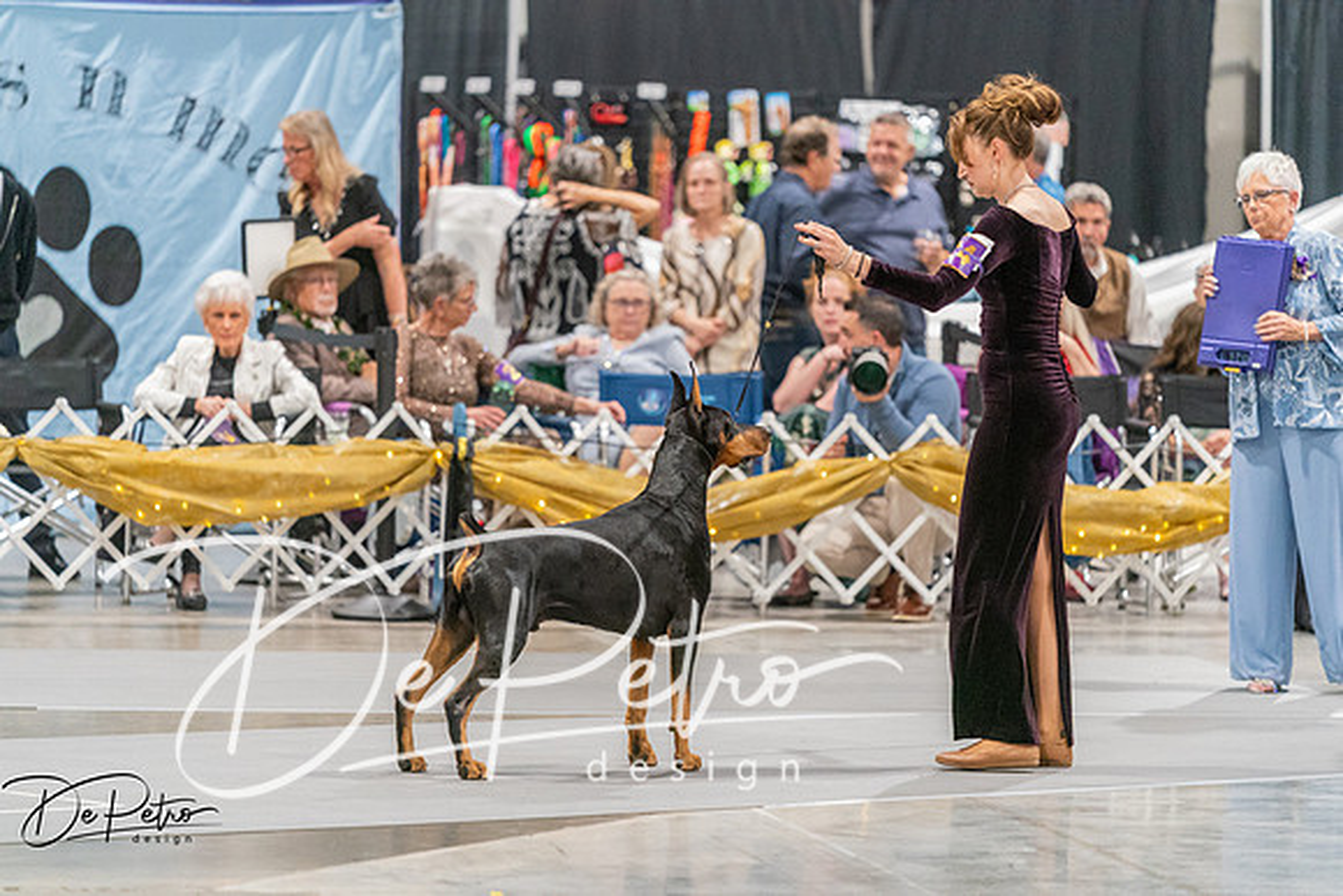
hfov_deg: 10.3
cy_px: 448
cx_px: 672
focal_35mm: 200
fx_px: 7463
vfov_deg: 6.9
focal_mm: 200
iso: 6400
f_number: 2.8
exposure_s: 1/250
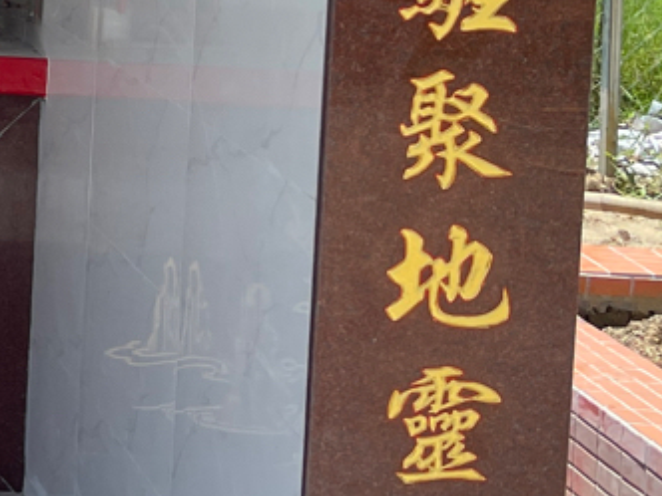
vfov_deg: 12.6
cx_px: -614
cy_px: -194
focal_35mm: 113
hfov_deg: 14.7
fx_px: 2161
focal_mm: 5.1
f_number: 1.6
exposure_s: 1/1667
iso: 32
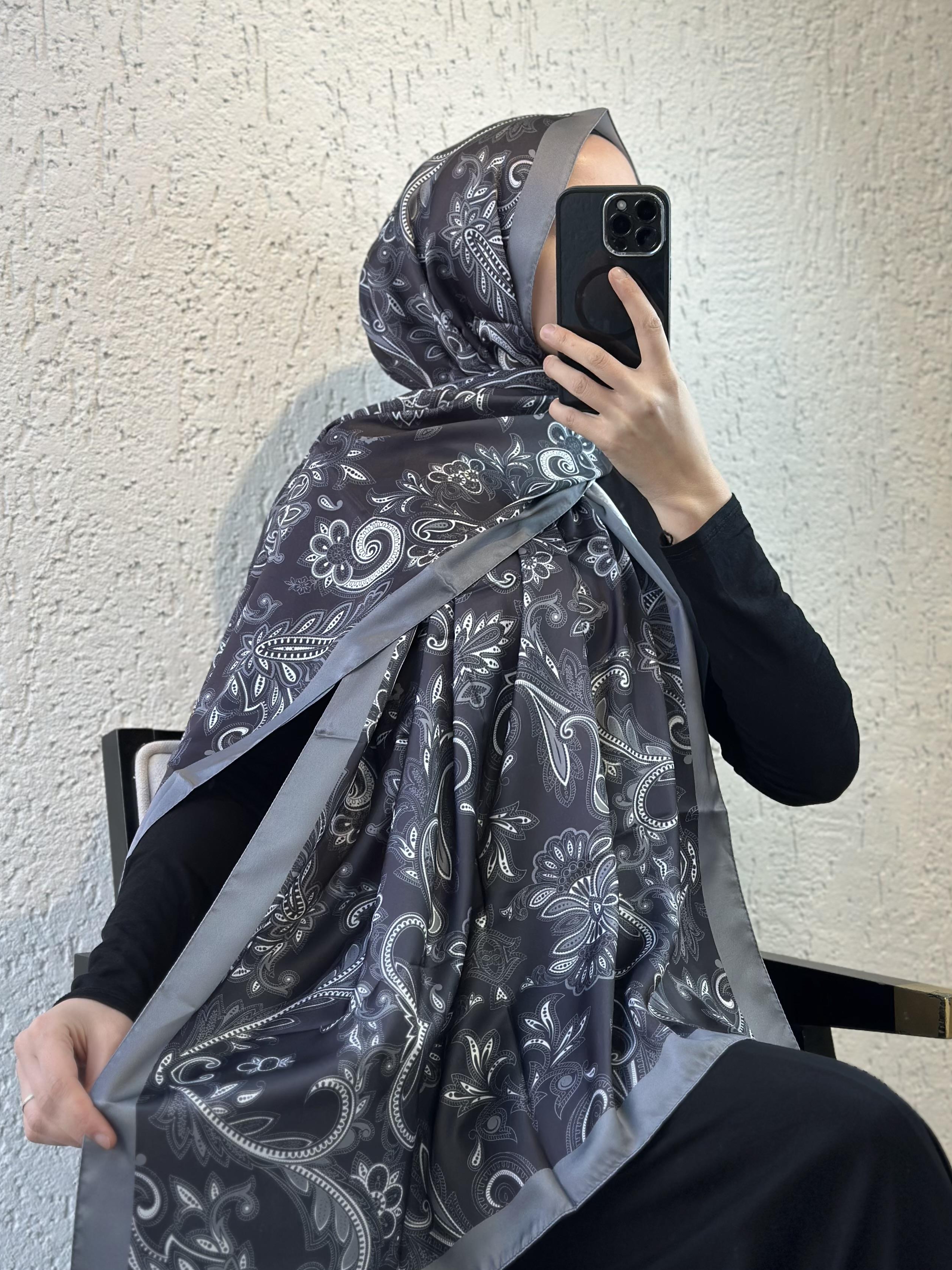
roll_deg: -0.5
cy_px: 598
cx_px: 414
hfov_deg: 25.6
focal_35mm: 57
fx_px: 2090
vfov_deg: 33.8
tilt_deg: -20.1
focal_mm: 6.86
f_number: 1.78
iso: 80
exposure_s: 1/409
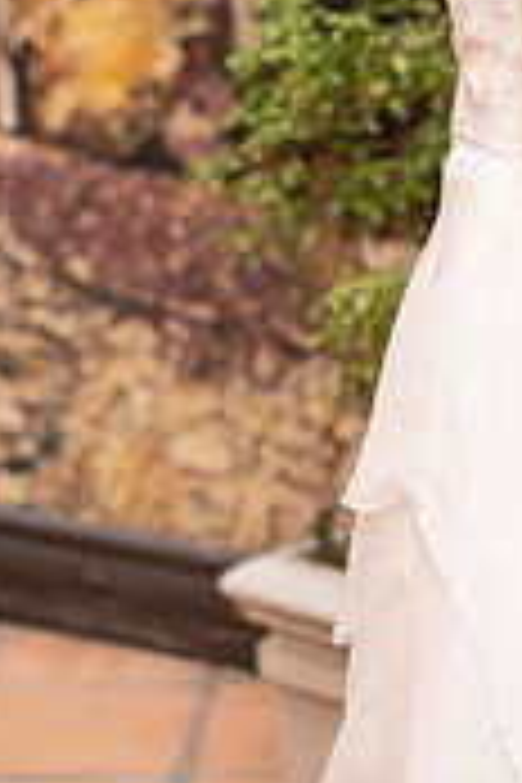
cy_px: -32
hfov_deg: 9.5
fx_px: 3088
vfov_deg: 14.2
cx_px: 648
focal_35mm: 142
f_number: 2.5
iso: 320
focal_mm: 55
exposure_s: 1/500
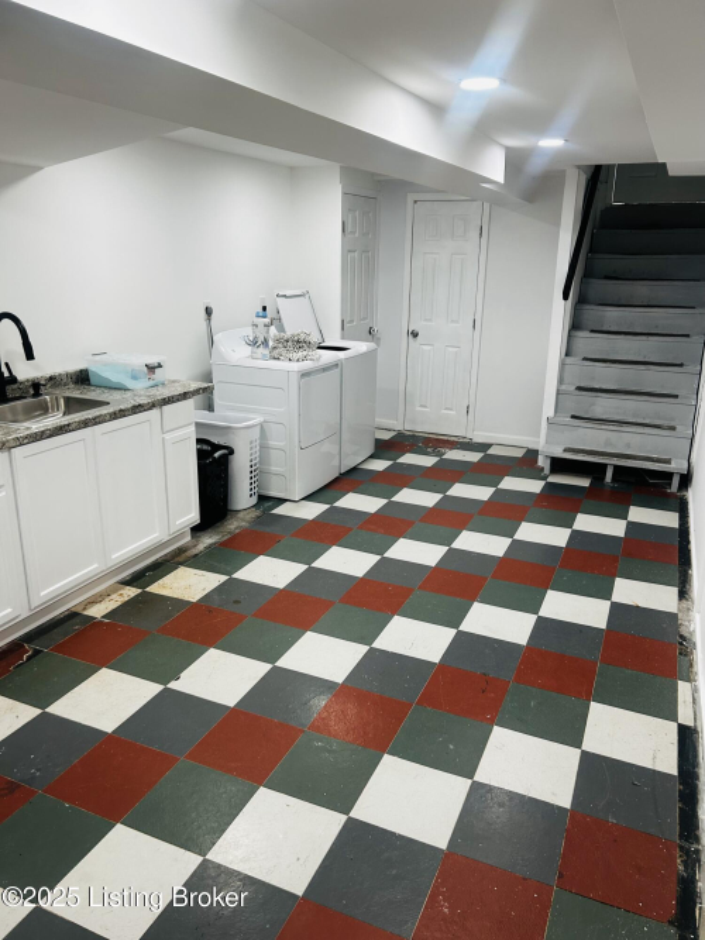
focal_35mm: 26
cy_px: 470
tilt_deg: -17.4
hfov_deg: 53.0
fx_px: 706
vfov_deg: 67.3
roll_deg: -0.5
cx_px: 352
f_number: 1.5
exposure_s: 1/120
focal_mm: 5.7
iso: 80
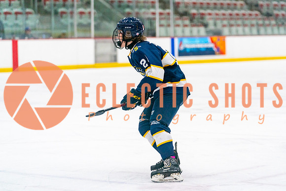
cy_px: 82
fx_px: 1132
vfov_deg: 9.6
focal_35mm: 142
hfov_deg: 14.4
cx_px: 166
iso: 4000
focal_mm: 119
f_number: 2.8
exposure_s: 1/1600
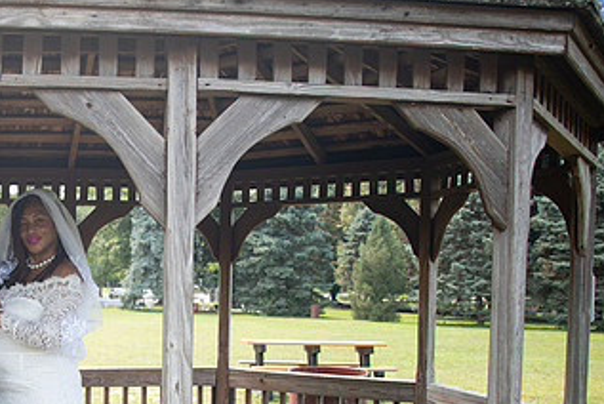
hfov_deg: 35.3
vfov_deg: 25.1
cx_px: 61
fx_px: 890
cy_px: 333
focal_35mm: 53
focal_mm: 28
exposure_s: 1/1600
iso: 800
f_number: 3.7
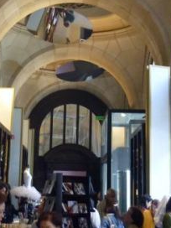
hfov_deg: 18.2
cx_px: 70
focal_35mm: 81
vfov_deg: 23.6
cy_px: 30
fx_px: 534
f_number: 2.8
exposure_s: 1/30
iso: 200
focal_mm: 5.5
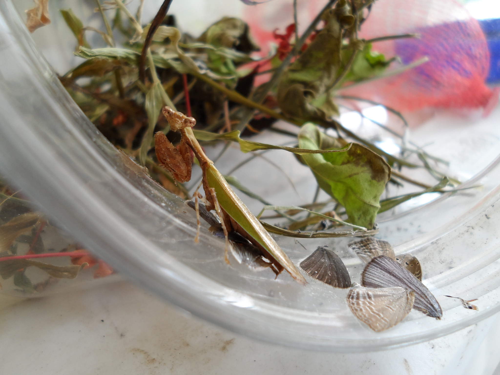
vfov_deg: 54.9
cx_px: 250
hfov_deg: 69.4
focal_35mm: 25
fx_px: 361
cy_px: 188
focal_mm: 4.5
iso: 80
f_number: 2.5
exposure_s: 1/45
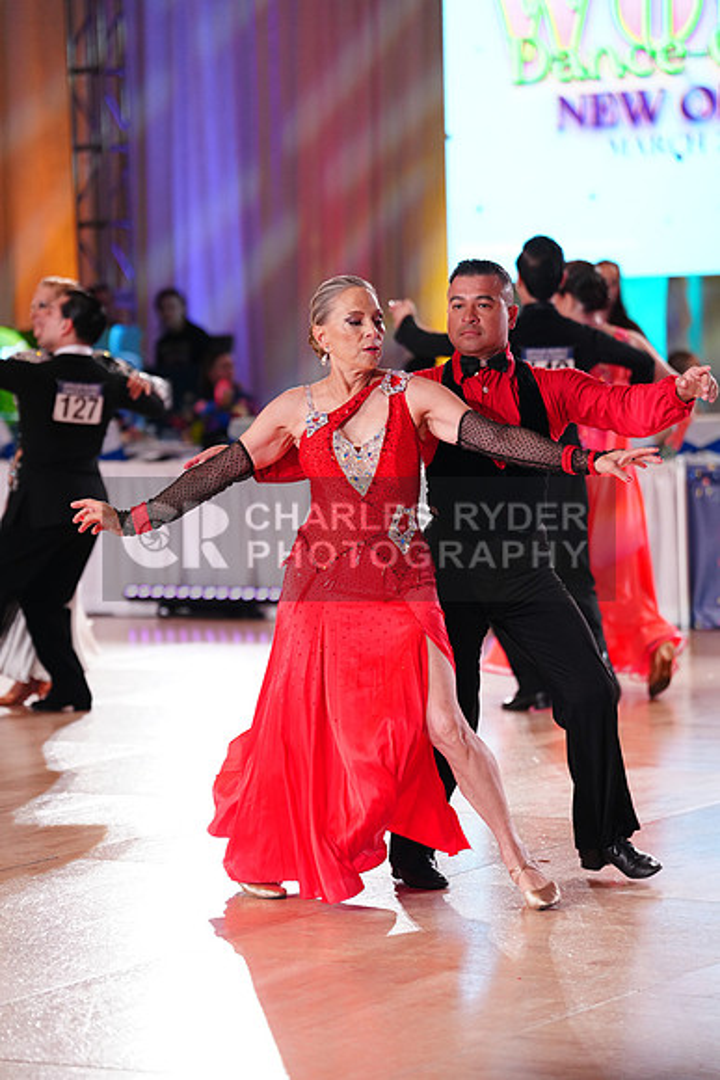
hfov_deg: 10.7
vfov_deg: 16.0
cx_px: 360
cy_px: 540
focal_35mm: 128
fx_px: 3837
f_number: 2.8
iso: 2000
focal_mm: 128
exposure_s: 1/640
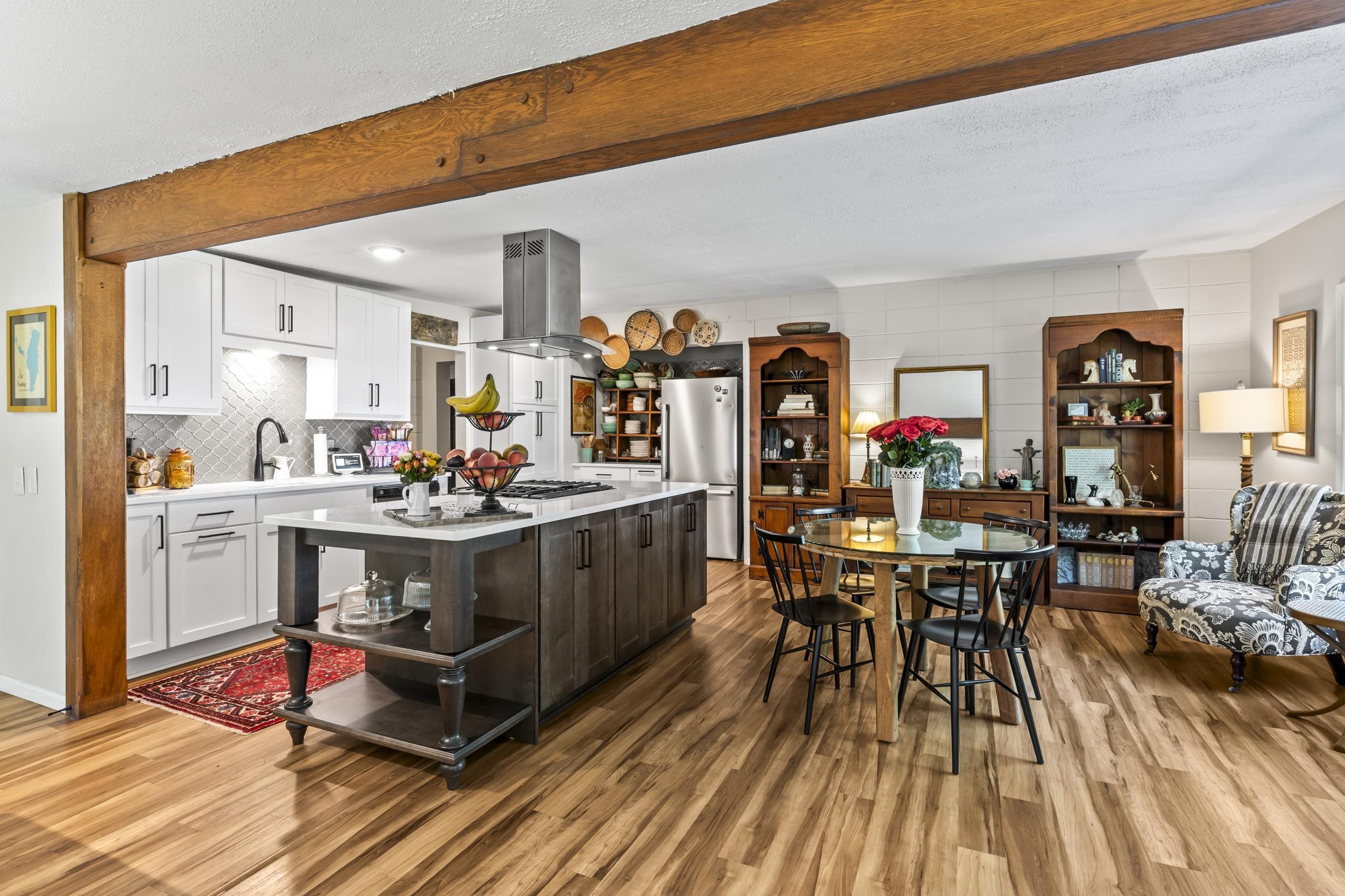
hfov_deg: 93.3
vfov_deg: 70.4
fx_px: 635
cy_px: 448
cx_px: 672
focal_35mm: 17
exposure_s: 1/1.25
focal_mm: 17
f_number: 8
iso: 320
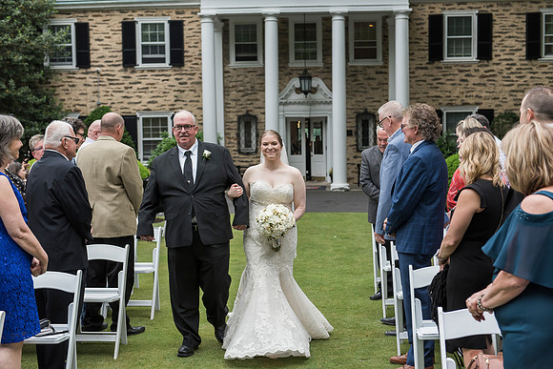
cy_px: 184
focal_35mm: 55
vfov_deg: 24.6
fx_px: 845
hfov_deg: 36.2
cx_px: 276
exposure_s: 1/640
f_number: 4
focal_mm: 55
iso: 800
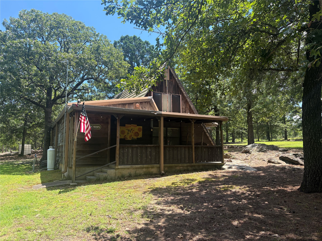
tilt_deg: +8.1
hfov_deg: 67.3
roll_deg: -0.5
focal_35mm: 26
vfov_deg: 53.1
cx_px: 161
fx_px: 242
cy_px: 120
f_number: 1.6
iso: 50
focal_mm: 5.96
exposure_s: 1/861
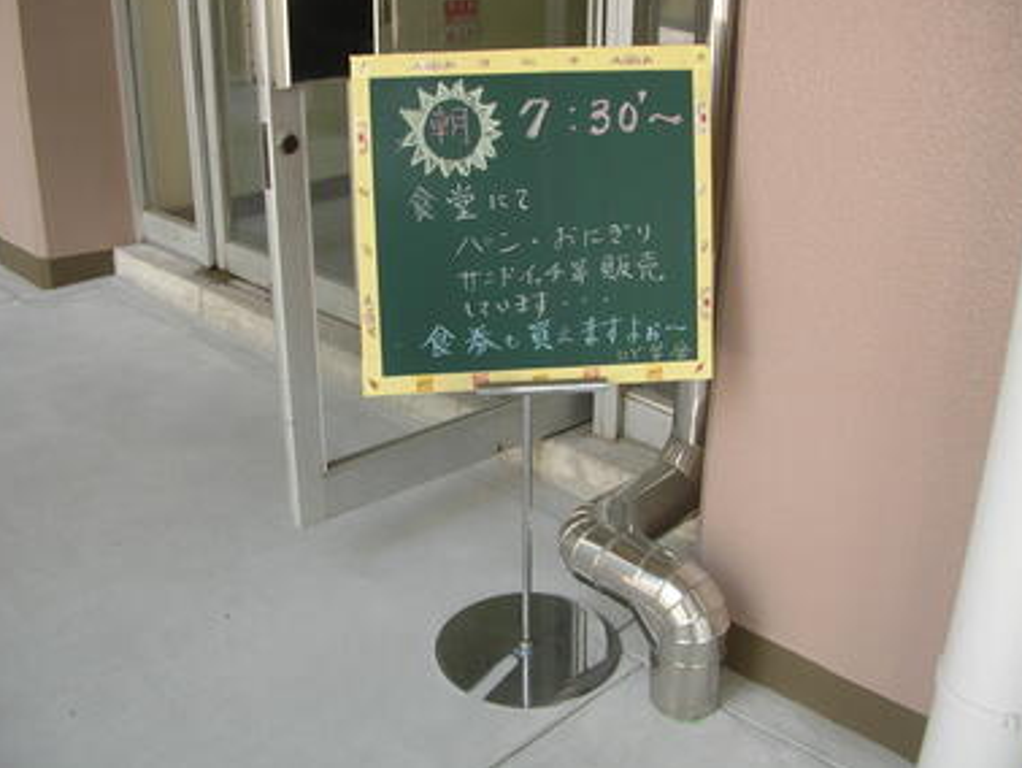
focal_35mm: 37
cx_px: 511
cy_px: 368
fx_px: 1093
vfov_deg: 38.7
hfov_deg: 50.1
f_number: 2.8
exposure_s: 1/110
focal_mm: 5.8
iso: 50
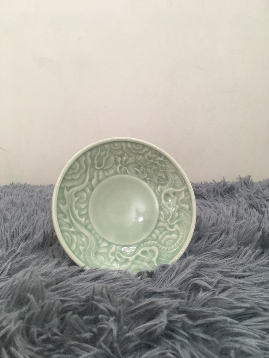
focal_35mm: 29
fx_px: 300
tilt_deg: -14.7
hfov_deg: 48.2
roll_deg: +0.8
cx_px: 134
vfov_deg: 61.7
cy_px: 179
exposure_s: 1/33
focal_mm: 4.15
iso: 64
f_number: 2.2
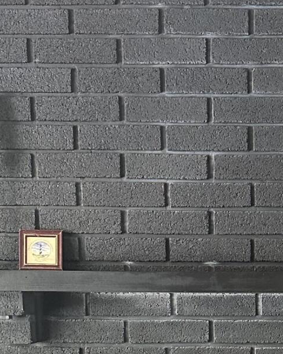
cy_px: 379
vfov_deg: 23.1
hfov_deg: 19.2
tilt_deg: -5.0
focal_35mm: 78
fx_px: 816
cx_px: 278
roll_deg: -0.9
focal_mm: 6.86
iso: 800
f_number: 1.78
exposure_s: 1/30
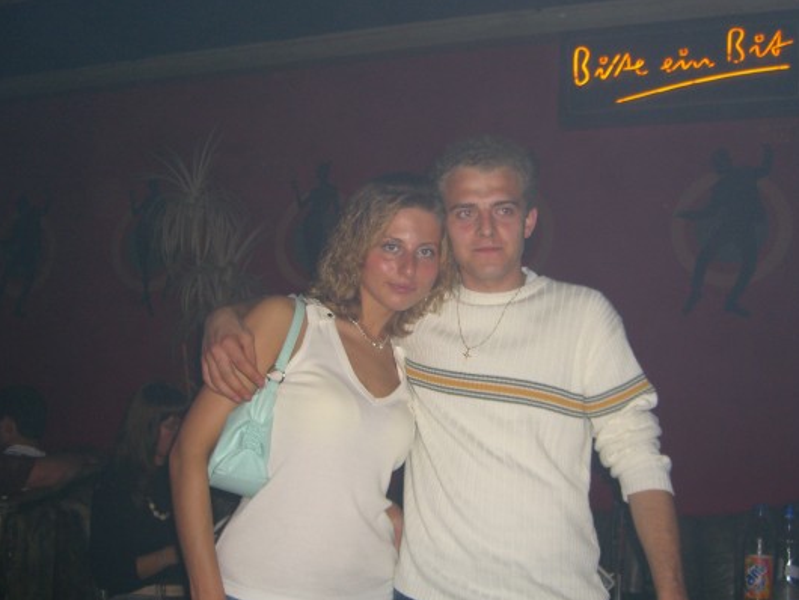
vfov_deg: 33.6
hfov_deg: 43.8
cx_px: 425
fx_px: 993
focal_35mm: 43
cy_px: 312
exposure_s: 1/60
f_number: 2.8
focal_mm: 7.9
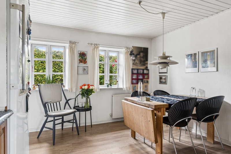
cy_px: 77
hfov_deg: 77.3
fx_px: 144
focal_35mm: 22
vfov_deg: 56.1
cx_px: 116
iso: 200
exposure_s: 1.6
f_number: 8
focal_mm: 15
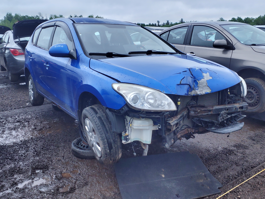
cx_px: 132
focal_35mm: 26
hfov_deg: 67.3
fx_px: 199
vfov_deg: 53.1
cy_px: 100
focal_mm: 3.58
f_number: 1.9
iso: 50
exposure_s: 1/120
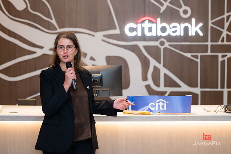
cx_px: 115
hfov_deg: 21.4
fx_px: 612
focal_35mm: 95
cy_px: 74
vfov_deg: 14.3
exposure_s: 1/160
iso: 400
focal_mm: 90
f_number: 3.2
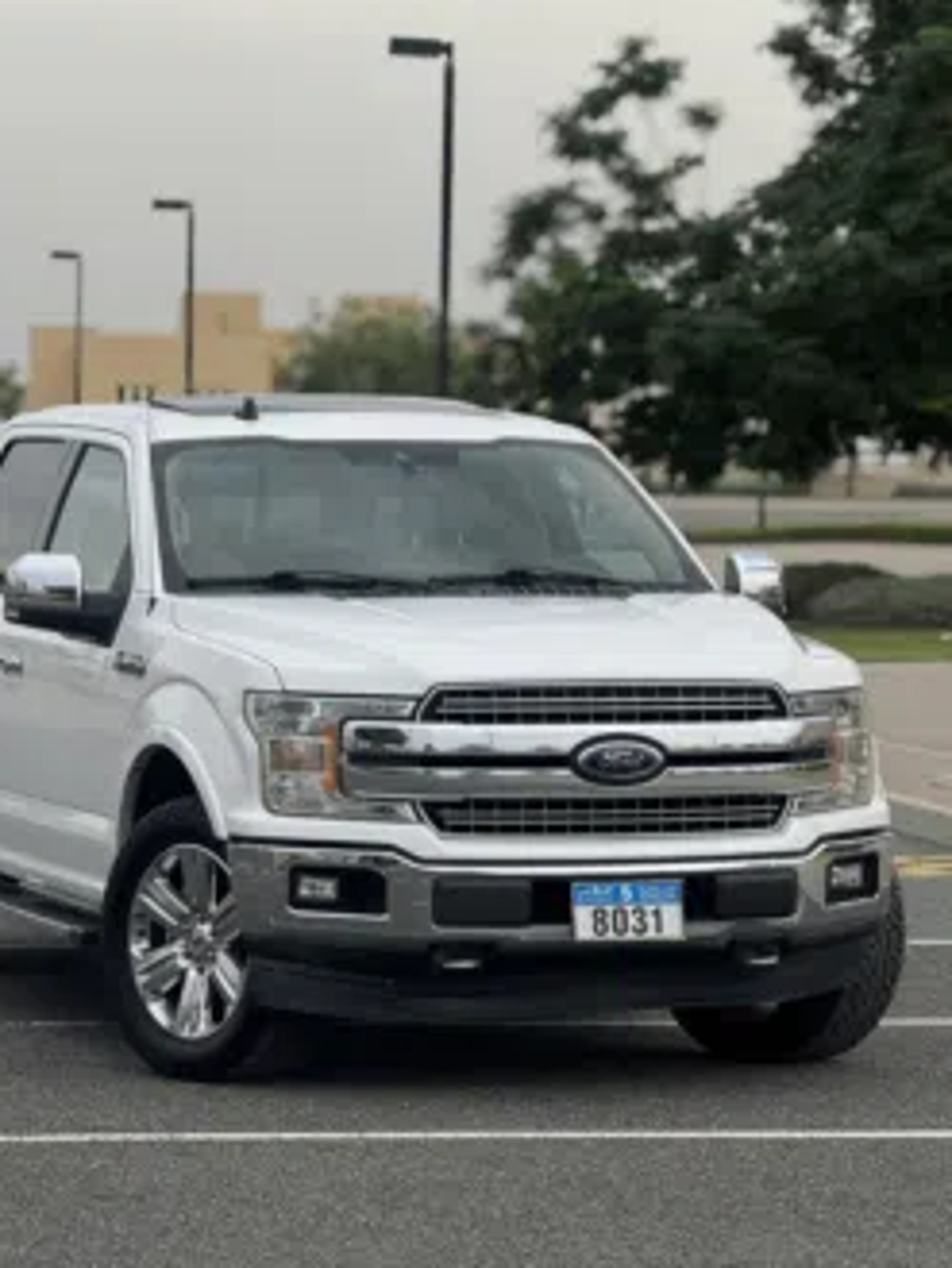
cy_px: 574
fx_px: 5350
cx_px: 389
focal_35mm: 146
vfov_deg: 13.5
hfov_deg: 10.2
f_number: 2.8
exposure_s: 1/840
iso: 50
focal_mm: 15.66
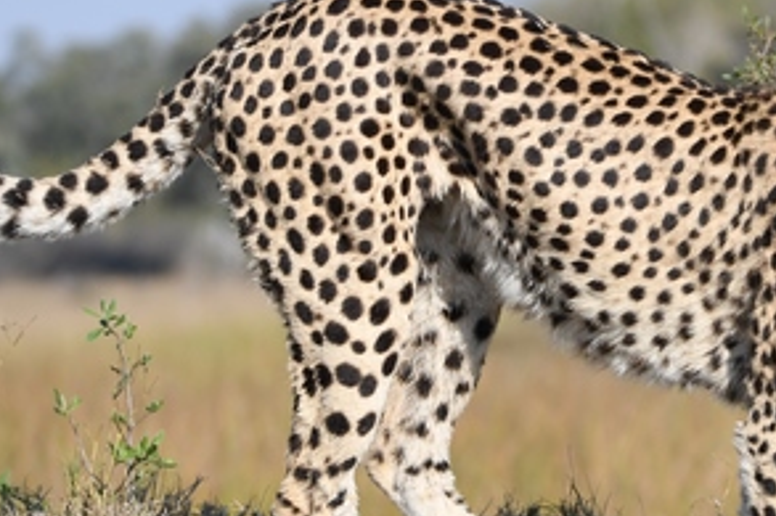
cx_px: 577
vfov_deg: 2.3
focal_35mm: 610
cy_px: 139
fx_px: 13141
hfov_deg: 3.4
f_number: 5.6
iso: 200
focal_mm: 170
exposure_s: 1/1000
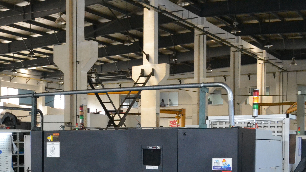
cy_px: 162
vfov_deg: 17.4
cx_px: 45
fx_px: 552
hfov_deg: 30.0
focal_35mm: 68
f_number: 9
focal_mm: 24
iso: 3200
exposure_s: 1/80
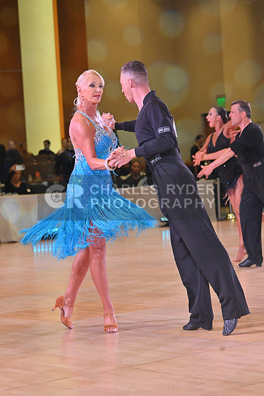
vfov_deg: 19.5
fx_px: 1154
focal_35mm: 105
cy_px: 198
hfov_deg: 13.0
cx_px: 132
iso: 4000
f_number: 5.6
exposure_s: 1/400
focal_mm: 105
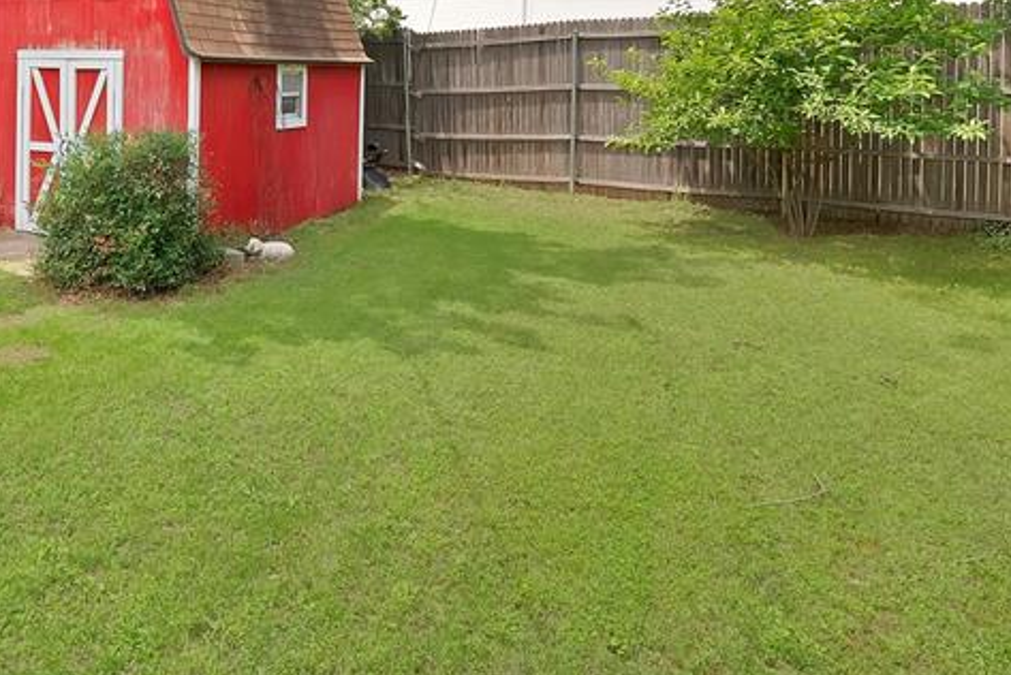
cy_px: 77
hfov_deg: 65.5
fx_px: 731
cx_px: 265
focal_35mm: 26
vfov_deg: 45.3
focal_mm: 12
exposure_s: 1/160
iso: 640
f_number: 9
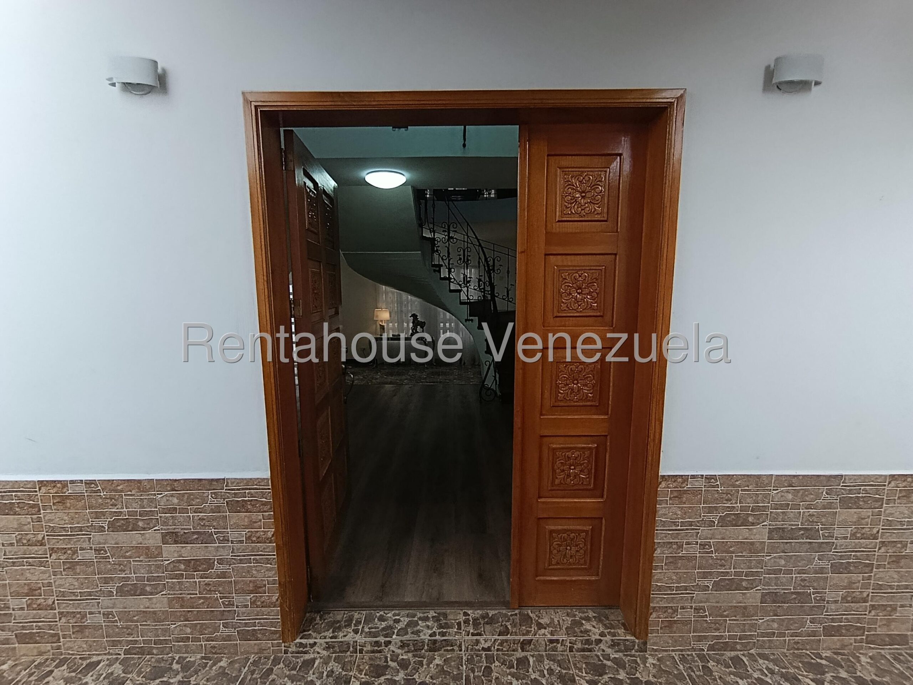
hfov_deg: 98.2
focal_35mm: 15
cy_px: 342
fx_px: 396
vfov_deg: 81.7
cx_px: 456
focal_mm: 1.65
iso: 77
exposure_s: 1/100
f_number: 2.2
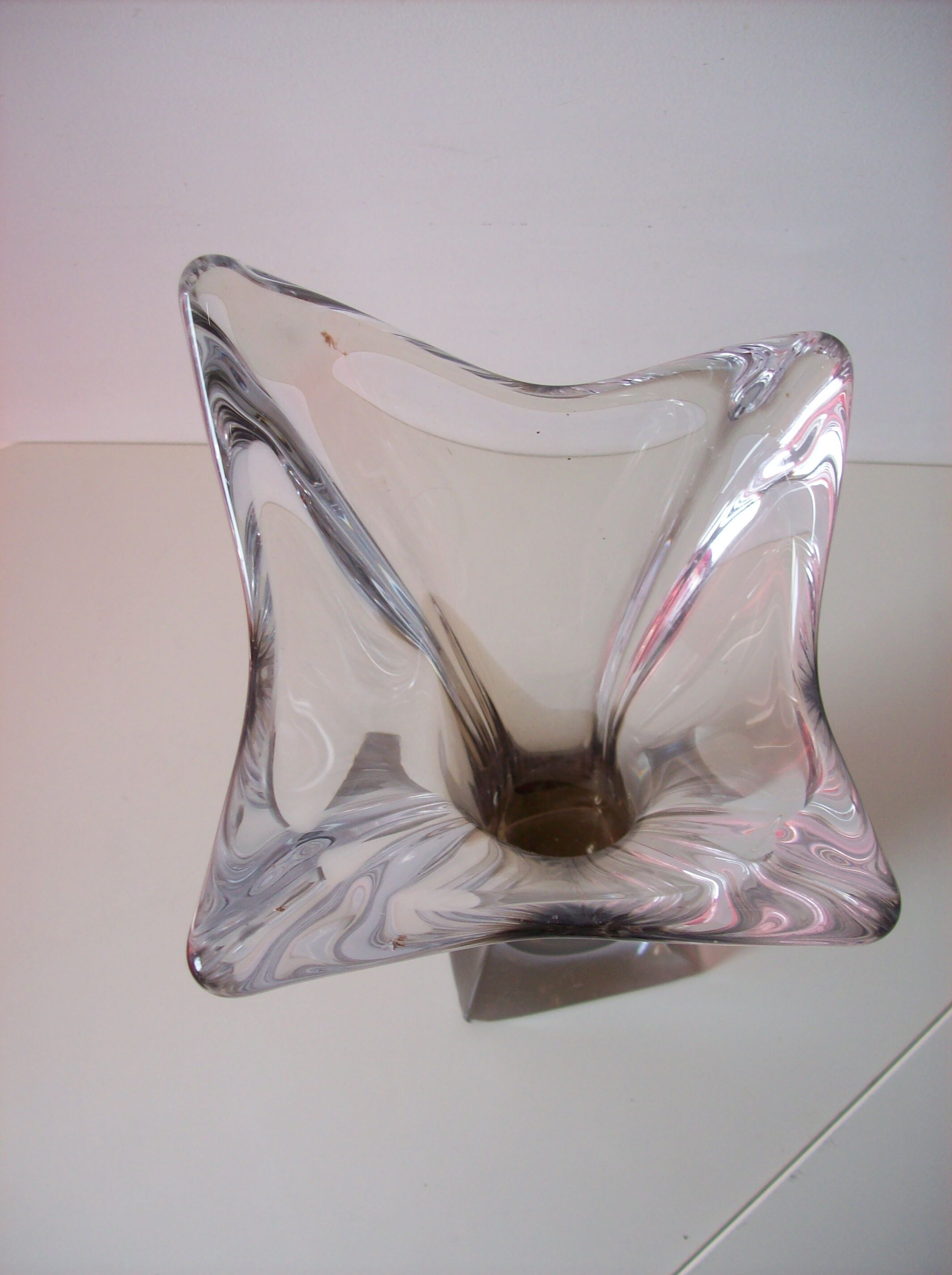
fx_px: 1323
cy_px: 638
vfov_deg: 51.4
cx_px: 476
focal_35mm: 36
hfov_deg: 39.6
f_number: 2.7
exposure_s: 1/64
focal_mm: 6
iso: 80
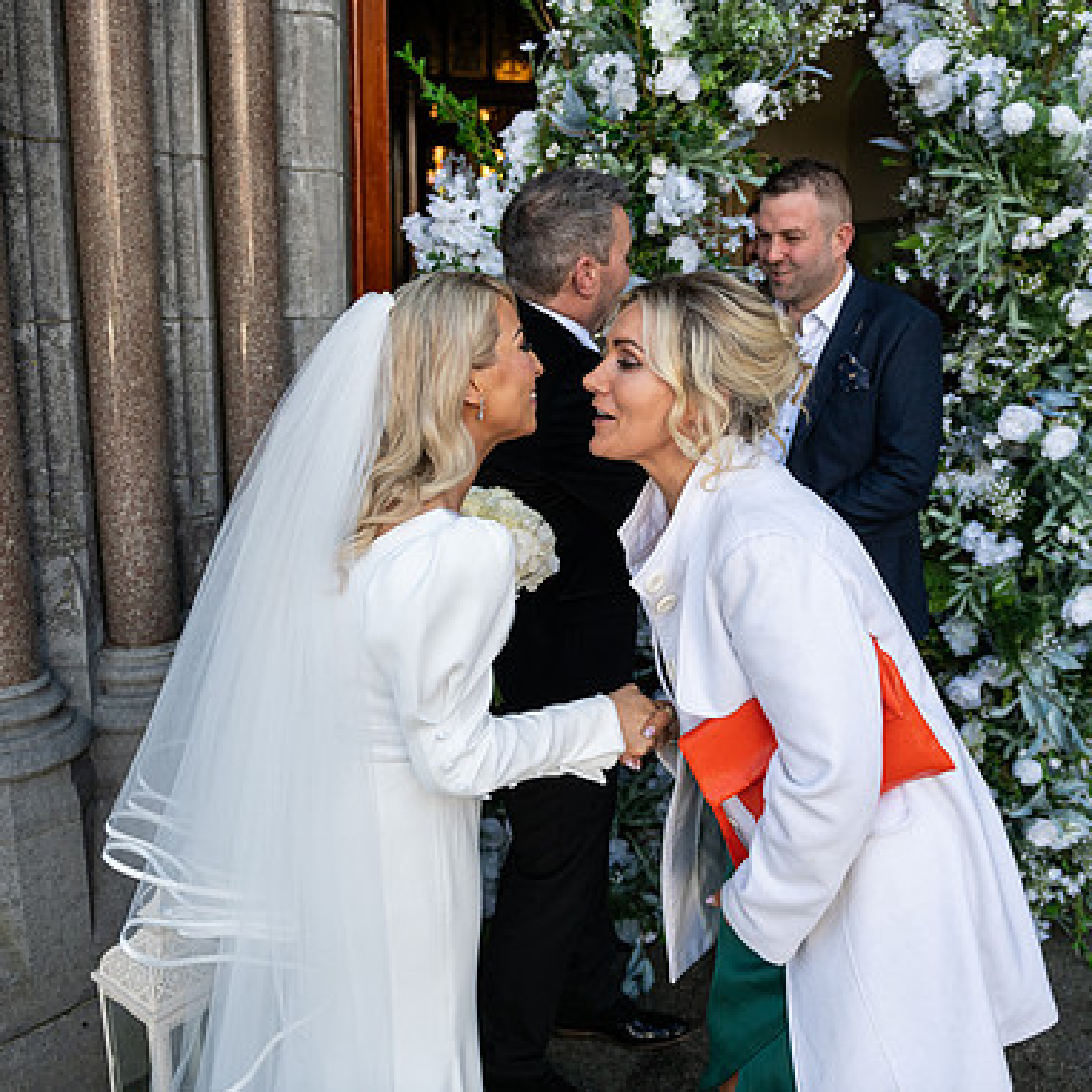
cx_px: 637
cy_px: 542
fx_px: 1106
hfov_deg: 52.3
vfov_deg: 52.5
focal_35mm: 31
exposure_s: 1/1000
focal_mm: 24
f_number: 3.5
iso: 320
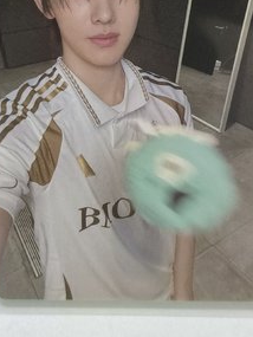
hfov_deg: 16.8
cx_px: 112
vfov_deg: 21.9
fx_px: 857
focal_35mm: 88
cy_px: 57
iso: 800
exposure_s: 1/60
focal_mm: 4.84
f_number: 1.8
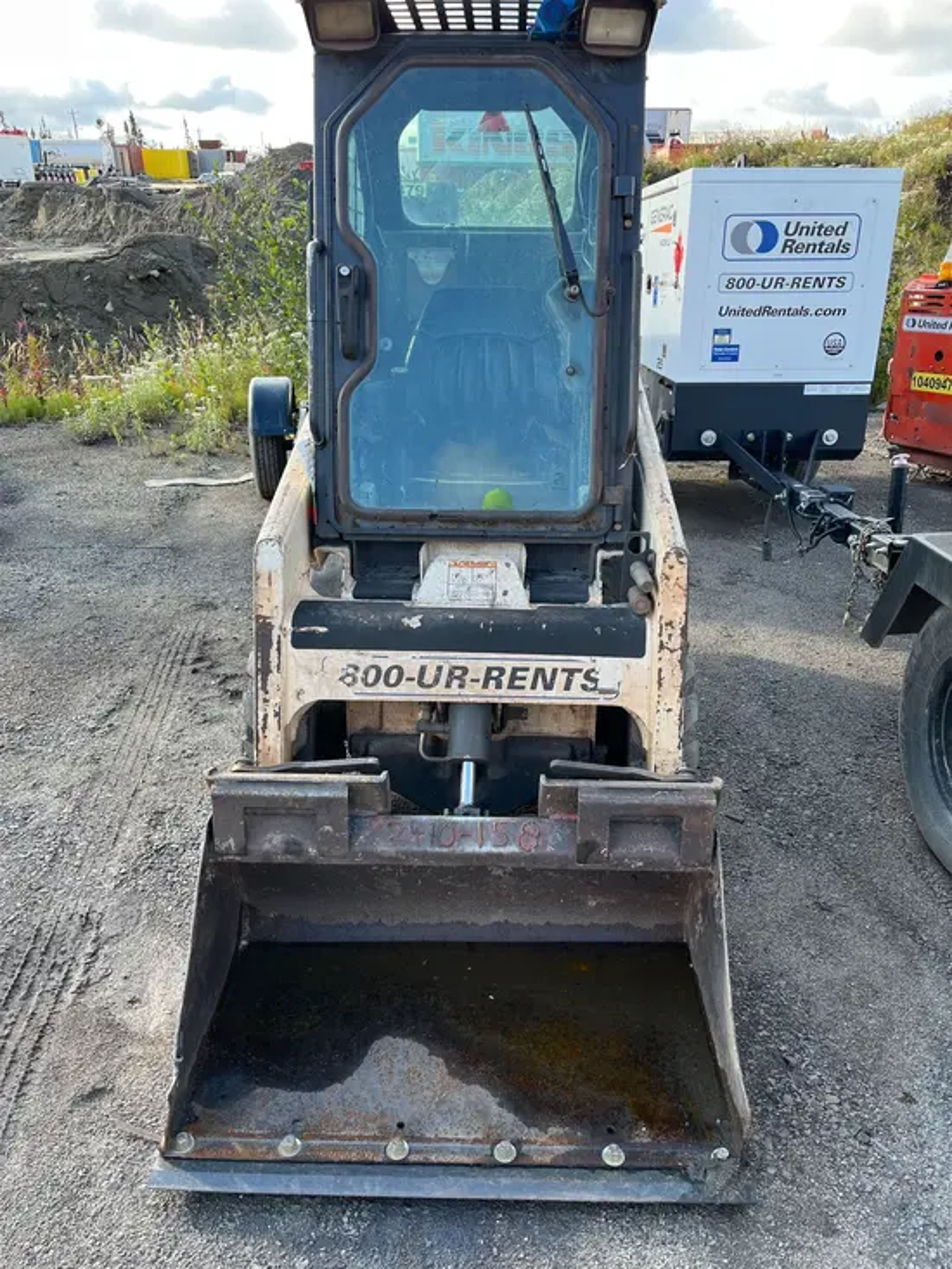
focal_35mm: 26
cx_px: 476
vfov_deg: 67.3
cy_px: 634
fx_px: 953
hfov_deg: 53.1
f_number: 1.6
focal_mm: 5.1
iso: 40
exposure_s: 1/283
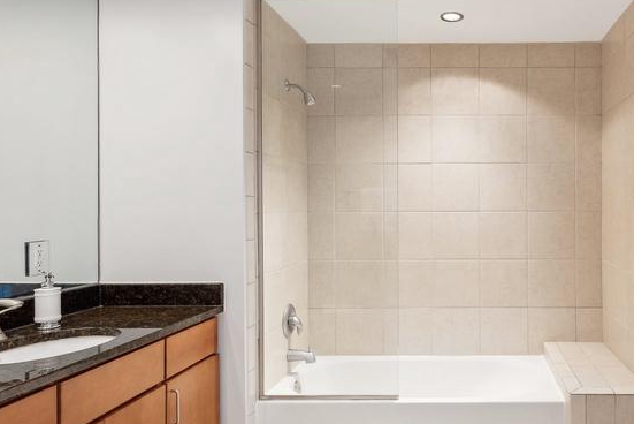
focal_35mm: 26
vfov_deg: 49.6
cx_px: 473
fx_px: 458
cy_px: 203
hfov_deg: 65.3
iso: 250
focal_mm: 14
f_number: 9
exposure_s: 1/1.67
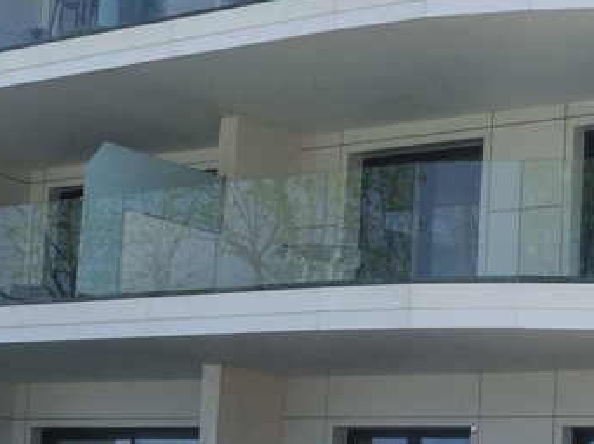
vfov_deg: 13.7
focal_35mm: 108
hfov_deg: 18.1
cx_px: 149
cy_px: 293
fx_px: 1852
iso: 100
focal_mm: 8.8
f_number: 7.1
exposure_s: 1/200
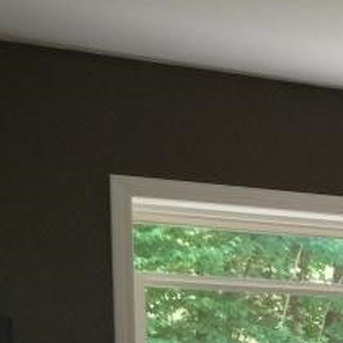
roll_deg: -0.7
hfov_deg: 11.5
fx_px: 1401
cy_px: 498
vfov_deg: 13.3
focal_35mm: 125
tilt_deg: -4.7
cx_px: 823
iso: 32
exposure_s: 1/15
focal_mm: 4.15
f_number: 2.2
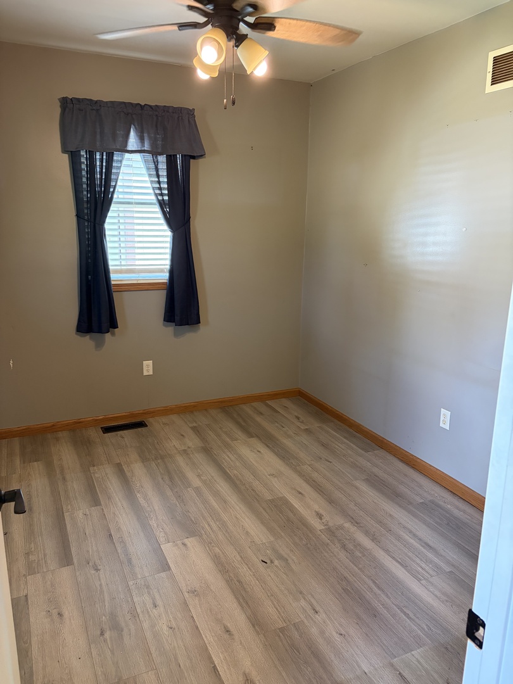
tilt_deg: -13.0
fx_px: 514
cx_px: 256
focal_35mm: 26
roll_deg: -0.4
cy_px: 342
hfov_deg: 53.1
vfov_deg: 67.3
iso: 250
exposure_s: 1/60
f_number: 1.6
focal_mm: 5.96
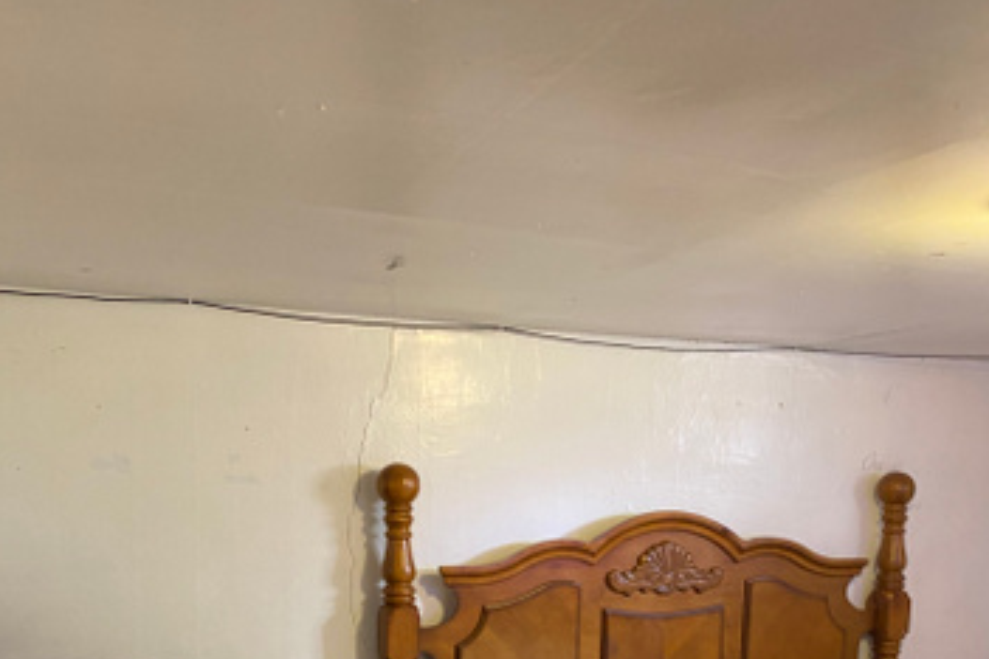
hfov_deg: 51.9
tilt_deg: -3.4
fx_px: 1016
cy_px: 605
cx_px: 504
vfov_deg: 33.8
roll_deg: -1.4
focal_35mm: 37
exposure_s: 1/60
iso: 400
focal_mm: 4.25
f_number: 1.8
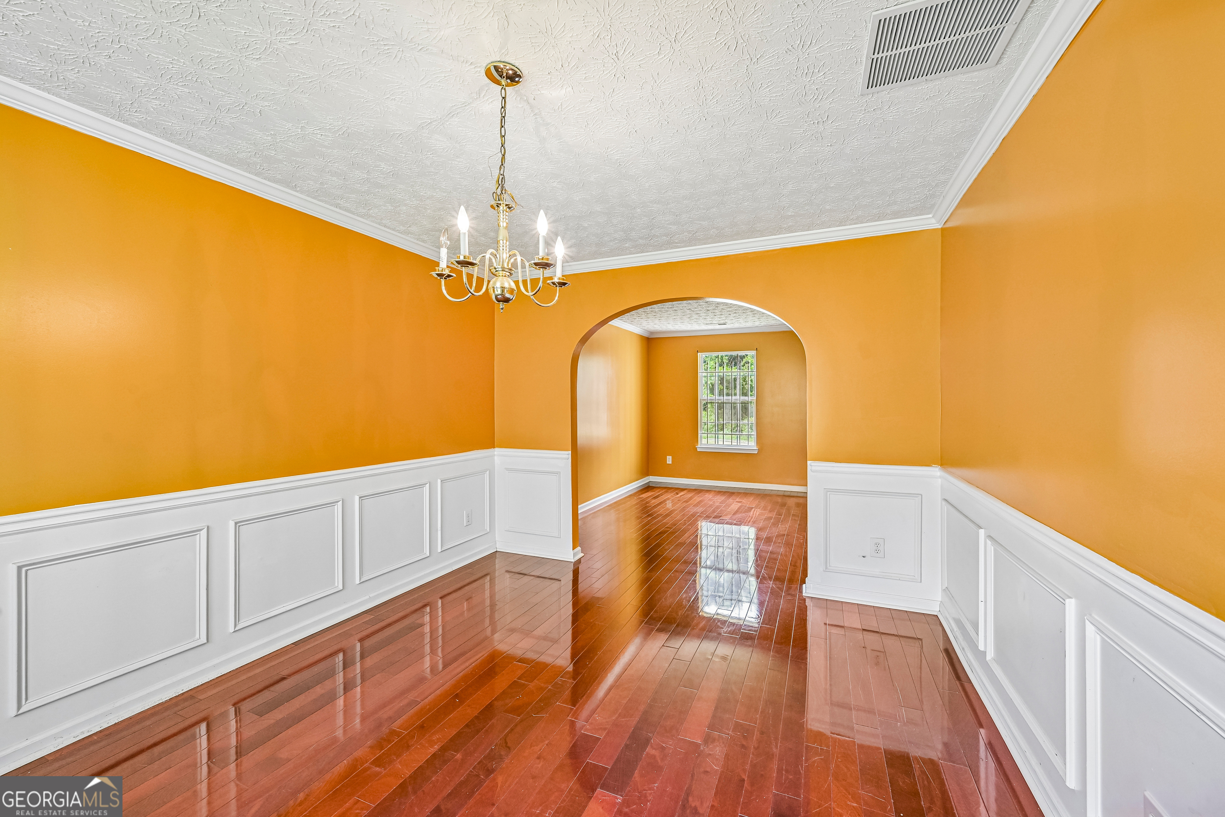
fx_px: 476
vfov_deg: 81.2
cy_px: 408
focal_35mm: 14
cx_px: 612
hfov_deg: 104.3
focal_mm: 14
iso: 320
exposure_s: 1/15
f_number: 8
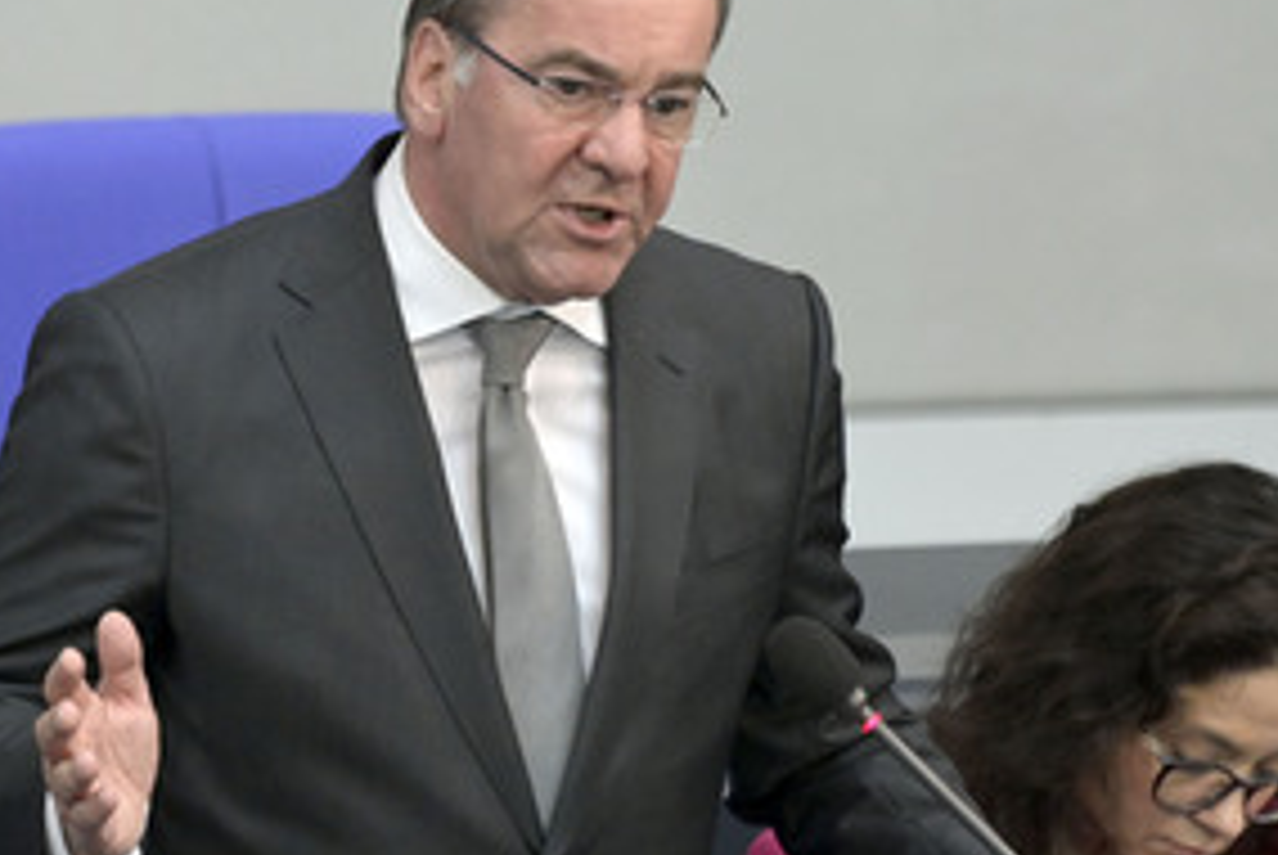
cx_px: 466
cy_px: 459
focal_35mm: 618
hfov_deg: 3.3
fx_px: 21961
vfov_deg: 2.2
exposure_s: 1/400
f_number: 5.6
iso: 6400
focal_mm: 390
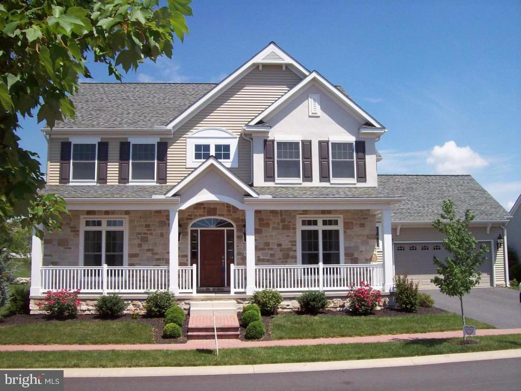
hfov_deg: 51.4
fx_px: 542
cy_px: 196
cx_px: 260
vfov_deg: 39.7
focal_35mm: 36
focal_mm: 6
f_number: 4.8
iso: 80
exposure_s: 1/645
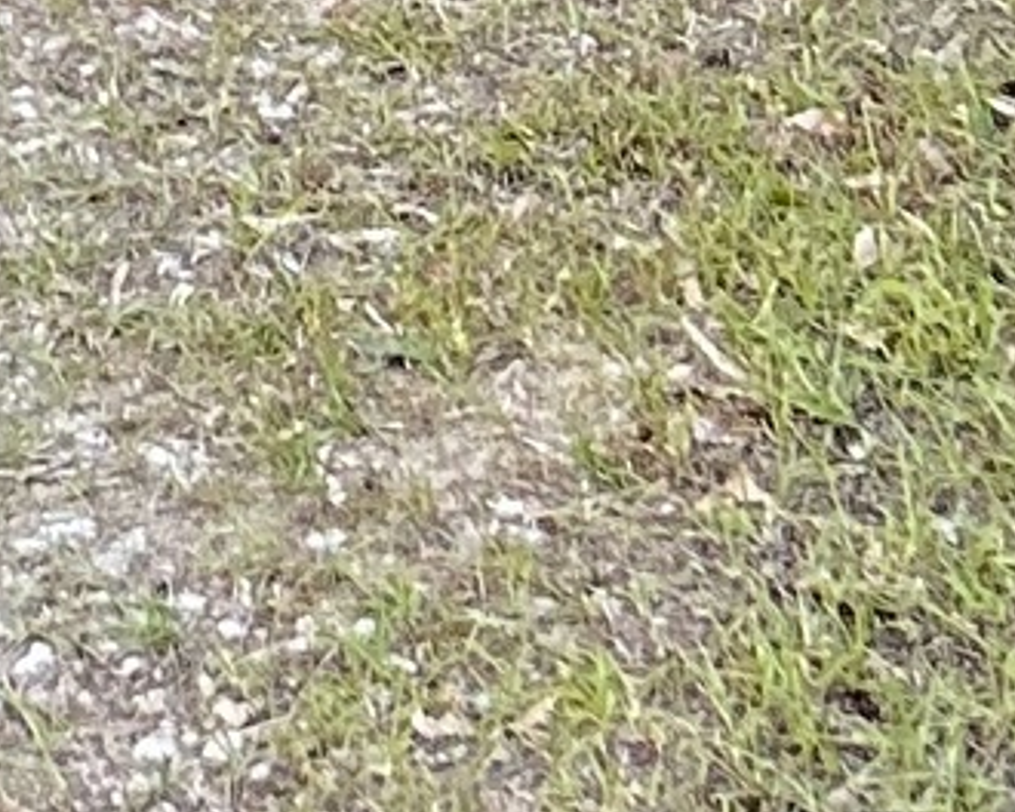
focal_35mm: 177
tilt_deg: -6.1
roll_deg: +3.1
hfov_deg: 9.7
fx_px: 5317
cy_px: -1692
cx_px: -1369
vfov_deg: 7.6
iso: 125
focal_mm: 5.7
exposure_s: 1/121
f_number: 1.5
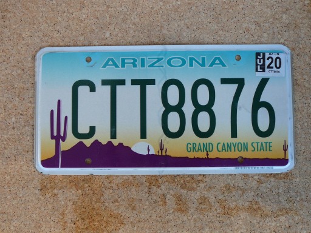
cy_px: 116
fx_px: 386
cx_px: 156
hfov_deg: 43.9
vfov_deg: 33.6
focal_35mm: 43
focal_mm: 6.4
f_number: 3.2
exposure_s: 1/60
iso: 80
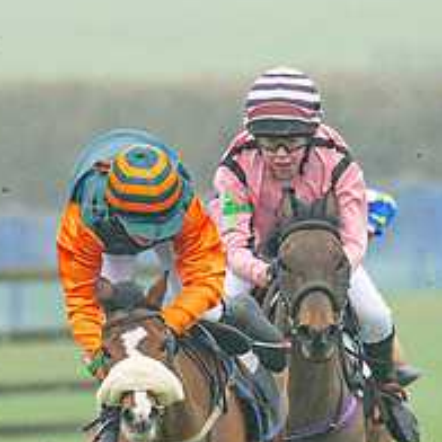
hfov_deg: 0.8
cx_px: -96
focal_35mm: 2151
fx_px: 31074
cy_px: 585
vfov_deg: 0.8
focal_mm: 400
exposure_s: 1/1250
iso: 800
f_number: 5
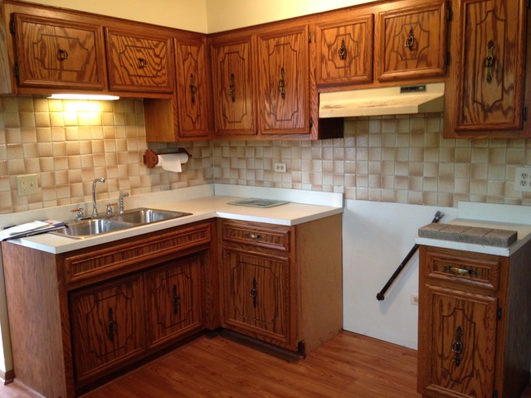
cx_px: 266
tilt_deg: -8.0
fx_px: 506
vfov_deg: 42.9
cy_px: 199
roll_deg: +1.2
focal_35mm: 33
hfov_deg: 55.4
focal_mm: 4.12
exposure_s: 1/20
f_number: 2.4
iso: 125
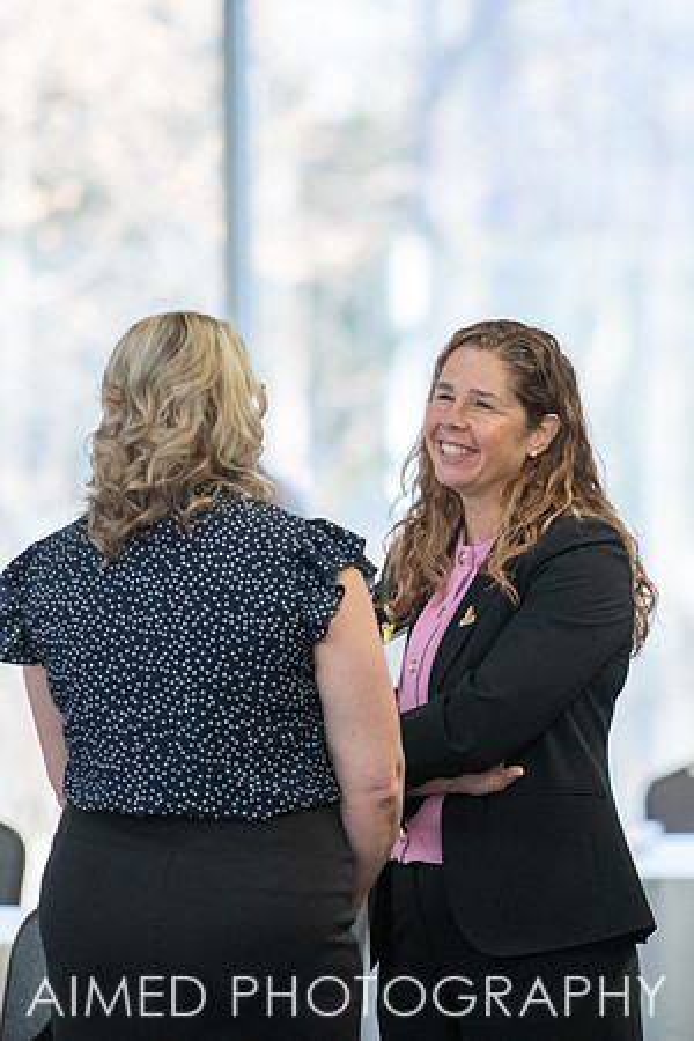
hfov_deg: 4.6
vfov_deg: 6.9
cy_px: 520
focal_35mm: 300
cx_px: 484
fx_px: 8674
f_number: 2.8
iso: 2000
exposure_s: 1/200
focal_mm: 200
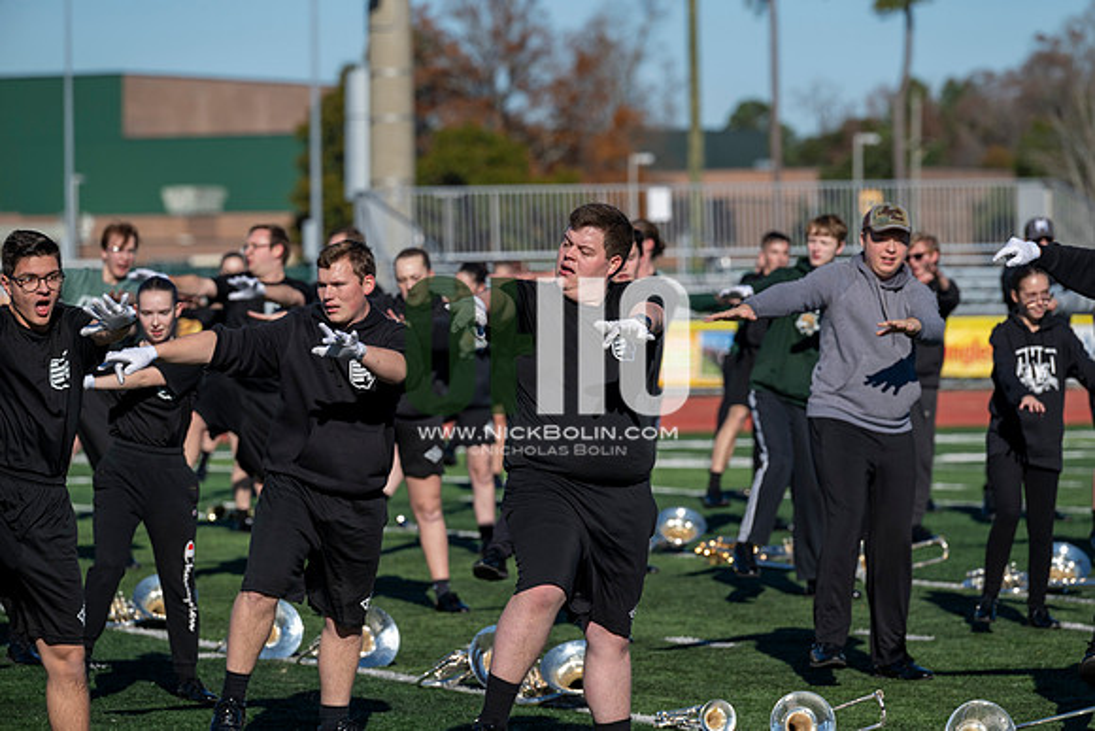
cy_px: 366
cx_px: 548
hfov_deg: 10.3
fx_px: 6084
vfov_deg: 6.9
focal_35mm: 200
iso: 200
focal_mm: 200
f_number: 5
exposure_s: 1/2000
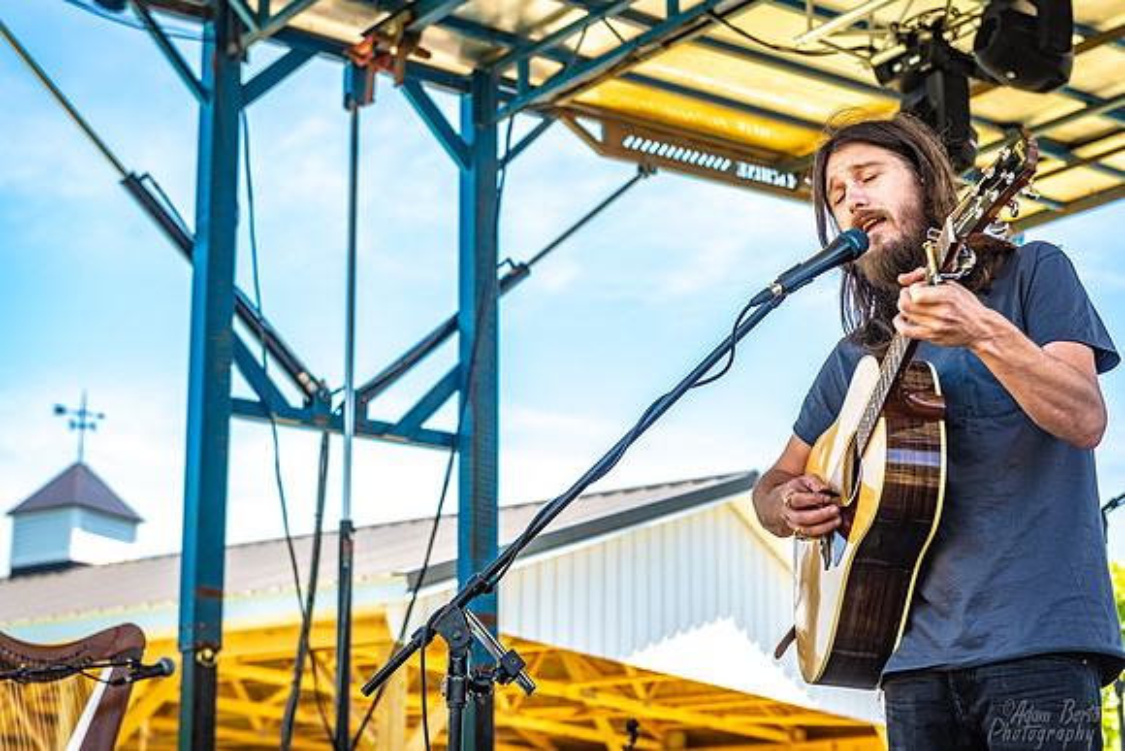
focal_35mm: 66
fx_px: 2063
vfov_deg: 20.6
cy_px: 376
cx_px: 562
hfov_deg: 30.5
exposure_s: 1/250
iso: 200
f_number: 5.6
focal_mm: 66
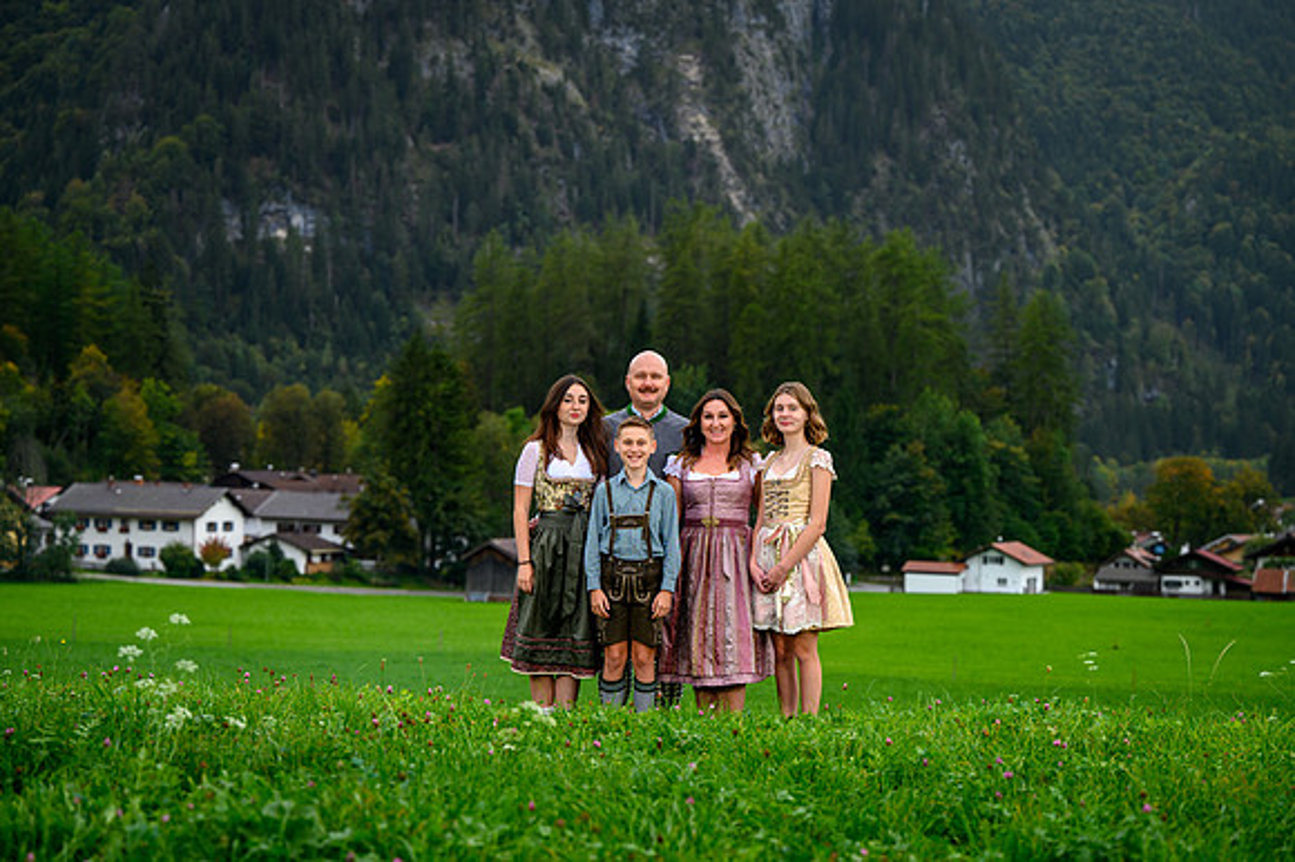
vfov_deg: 17.3
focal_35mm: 79
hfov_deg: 25.7
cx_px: 648
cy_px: 431
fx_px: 2840
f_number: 3.5
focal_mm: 79
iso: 200
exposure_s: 1/160
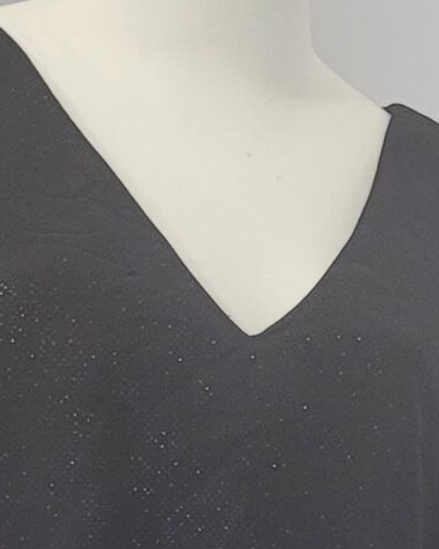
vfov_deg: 12.1
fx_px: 2308
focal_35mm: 142
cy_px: 1093
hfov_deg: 10.8
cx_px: 371
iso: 200
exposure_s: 1/40
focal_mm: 5.4
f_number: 1.8
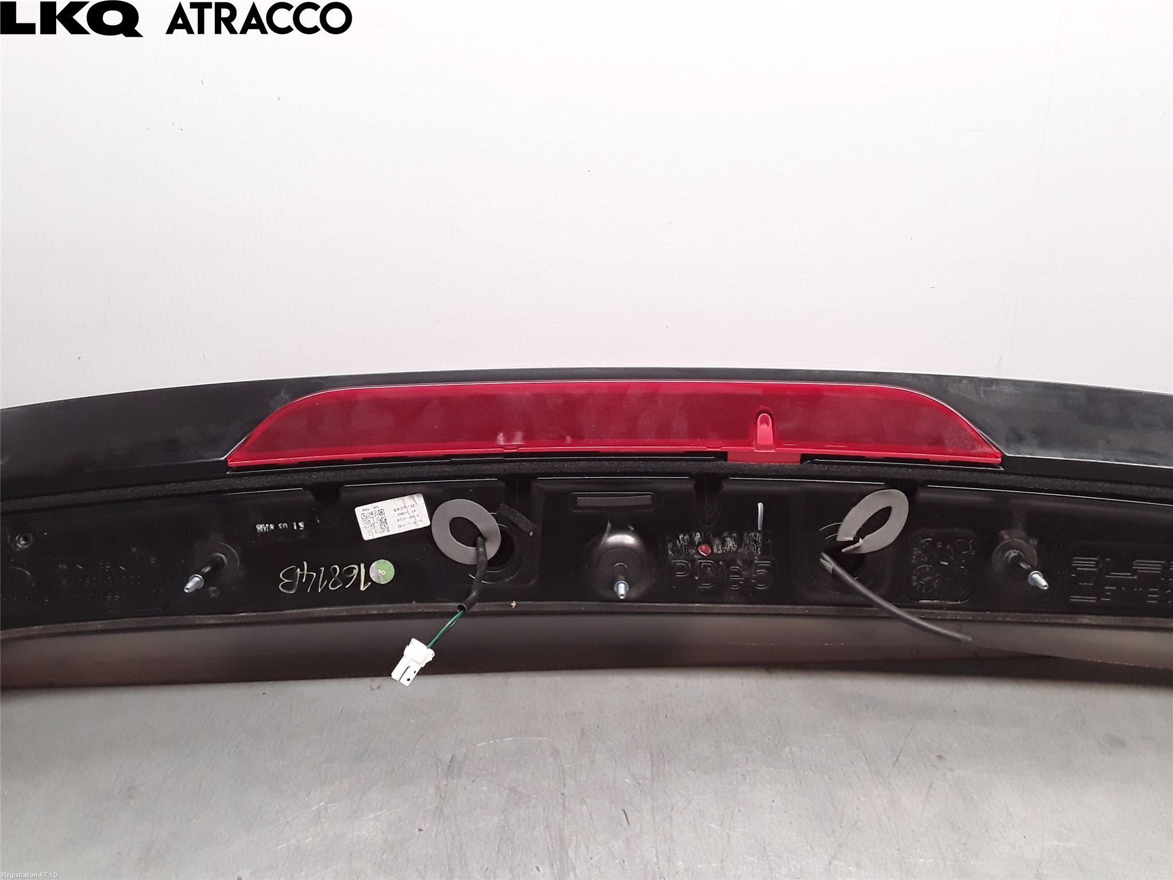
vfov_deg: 49.7
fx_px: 949
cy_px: 440
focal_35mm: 28
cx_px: 586
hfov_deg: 63.4
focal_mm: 2.91
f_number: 1.9
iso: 100
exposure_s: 1/100
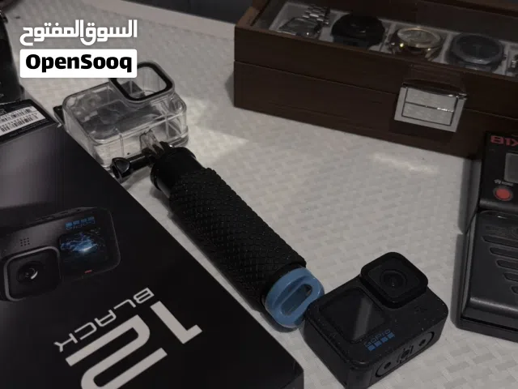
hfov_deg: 71.6
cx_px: 259
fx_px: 359
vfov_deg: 56.8
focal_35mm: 24
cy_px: 194
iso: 160
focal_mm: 6.76
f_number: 1.78
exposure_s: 1/100
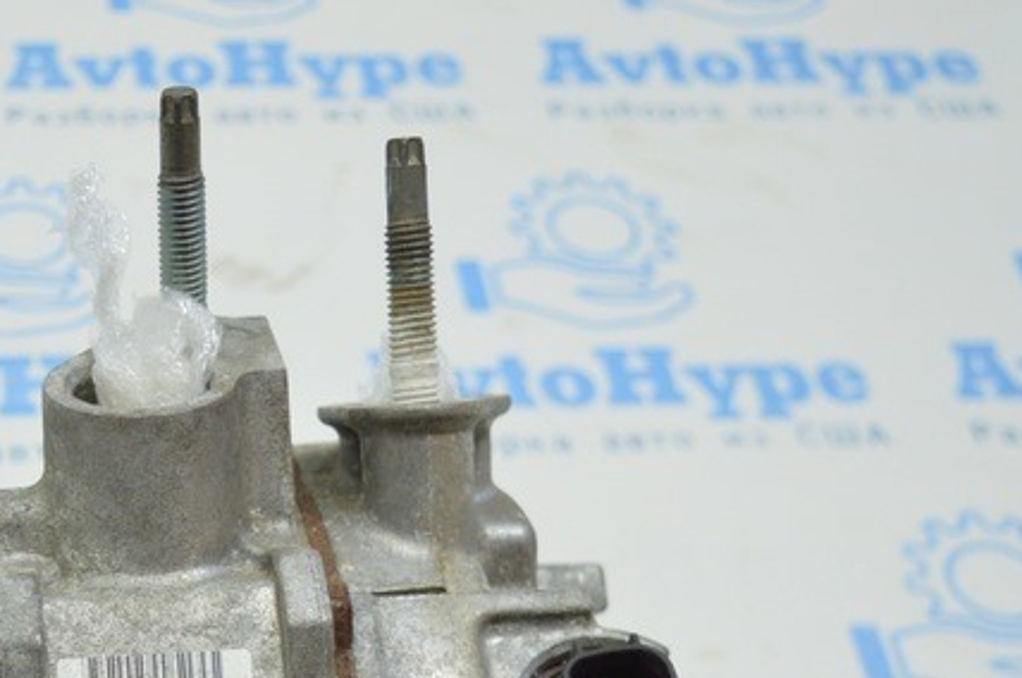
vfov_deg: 16.6
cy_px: 763
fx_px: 2239
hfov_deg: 24.5
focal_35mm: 79
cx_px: -5
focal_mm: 22
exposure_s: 1/60
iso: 400
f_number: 3.8
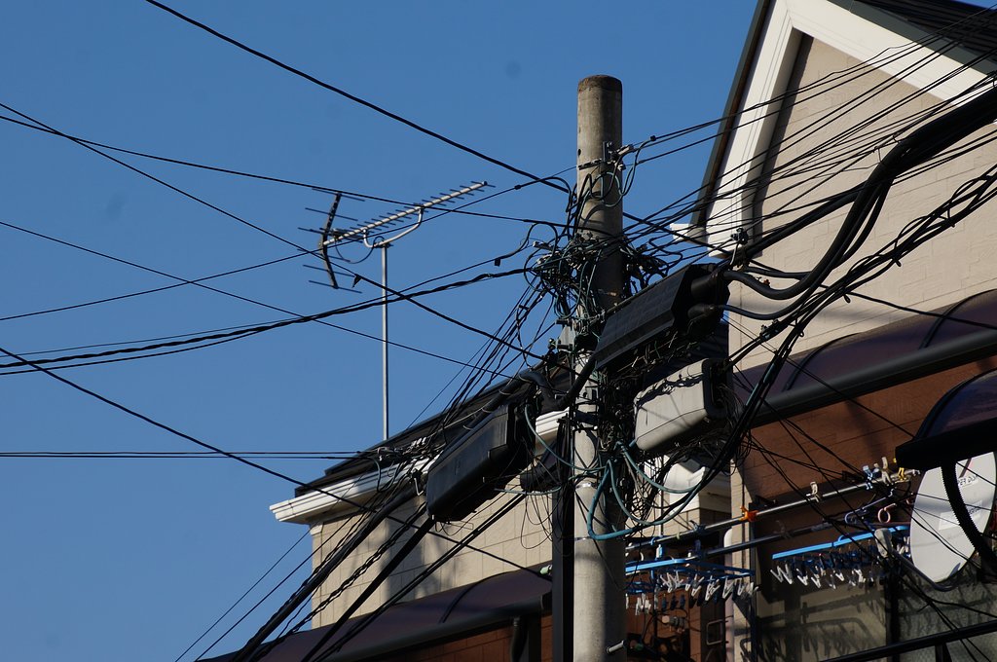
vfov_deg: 7.6
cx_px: 498
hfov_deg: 11.4
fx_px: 4979
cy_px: 331
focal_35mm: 180
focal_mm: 120
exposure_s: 1/250
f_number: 9
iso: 100
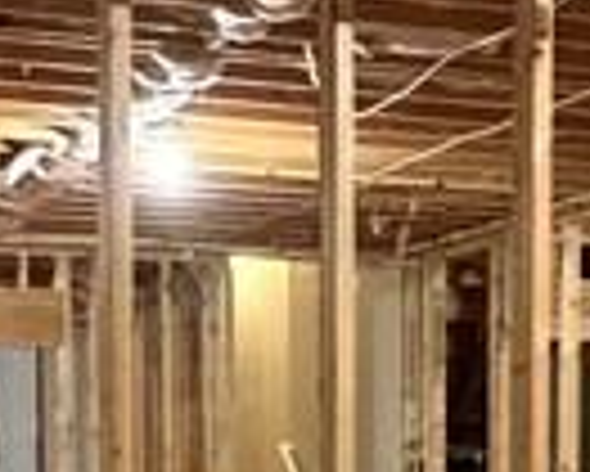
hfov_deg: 17.9
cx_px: 410
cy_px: 665
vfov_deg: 13.7
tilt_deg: -5.2
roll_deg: -0.9
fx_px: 1870
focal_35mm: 107
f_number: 2.2
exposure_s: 1/60
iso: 1000
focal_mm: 2.22
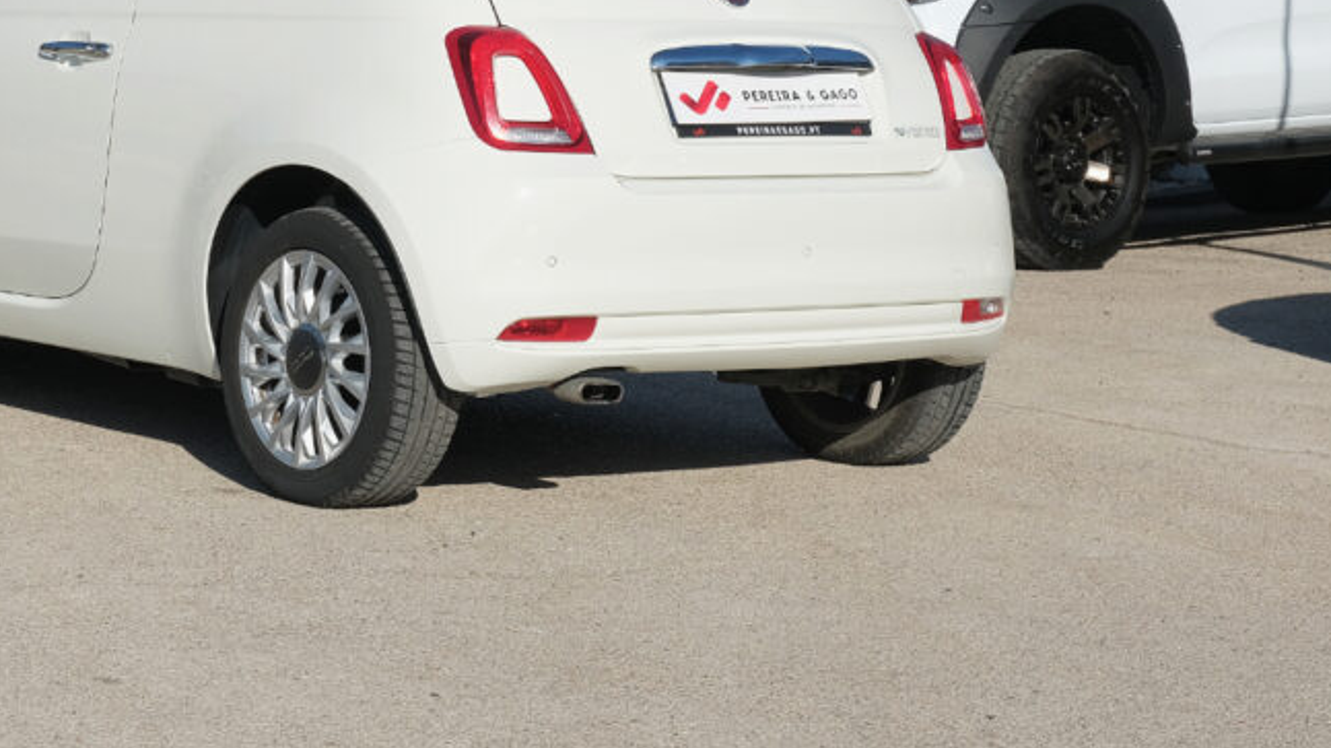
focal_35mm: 113
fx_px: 3987
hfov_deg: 18.9
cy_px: 83
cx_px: 389
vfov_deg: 10.7
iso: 160
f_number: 10
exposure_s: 1/320
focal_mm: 45
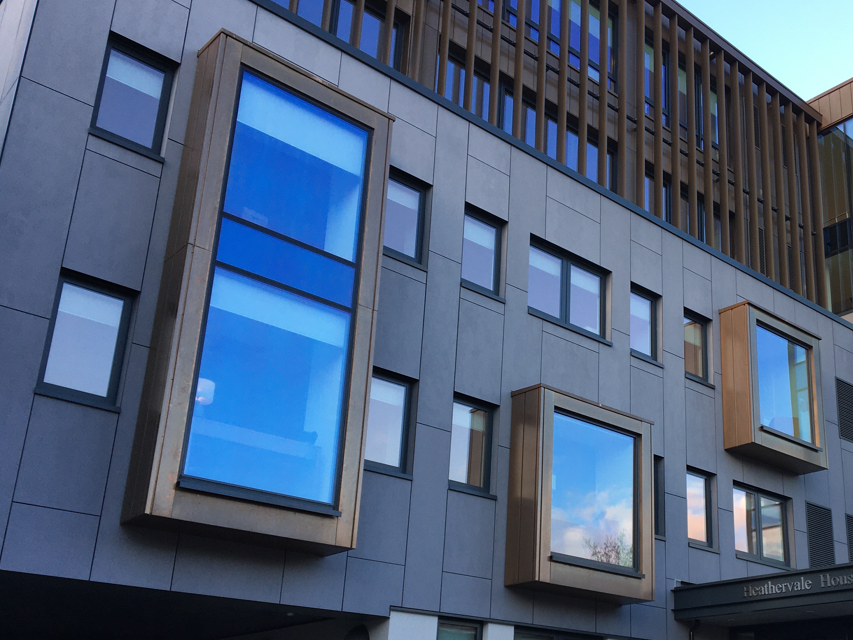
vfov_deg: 35.7
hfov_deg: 45.9
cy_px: 419
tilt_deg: +17.9
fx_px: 986
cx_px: 587
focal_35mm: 40
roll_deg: -0.7
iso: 25
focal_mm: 4.15
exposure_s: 1/127
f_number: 2.2
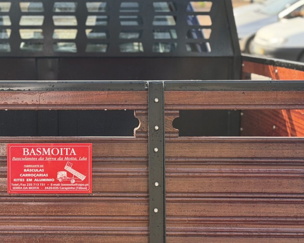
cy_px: 123
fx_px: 810
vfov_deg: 17.1
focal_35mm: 90
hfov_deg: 20.8
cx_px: 30
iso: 100
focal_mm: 6.76
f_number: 1.78
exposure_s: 1/719
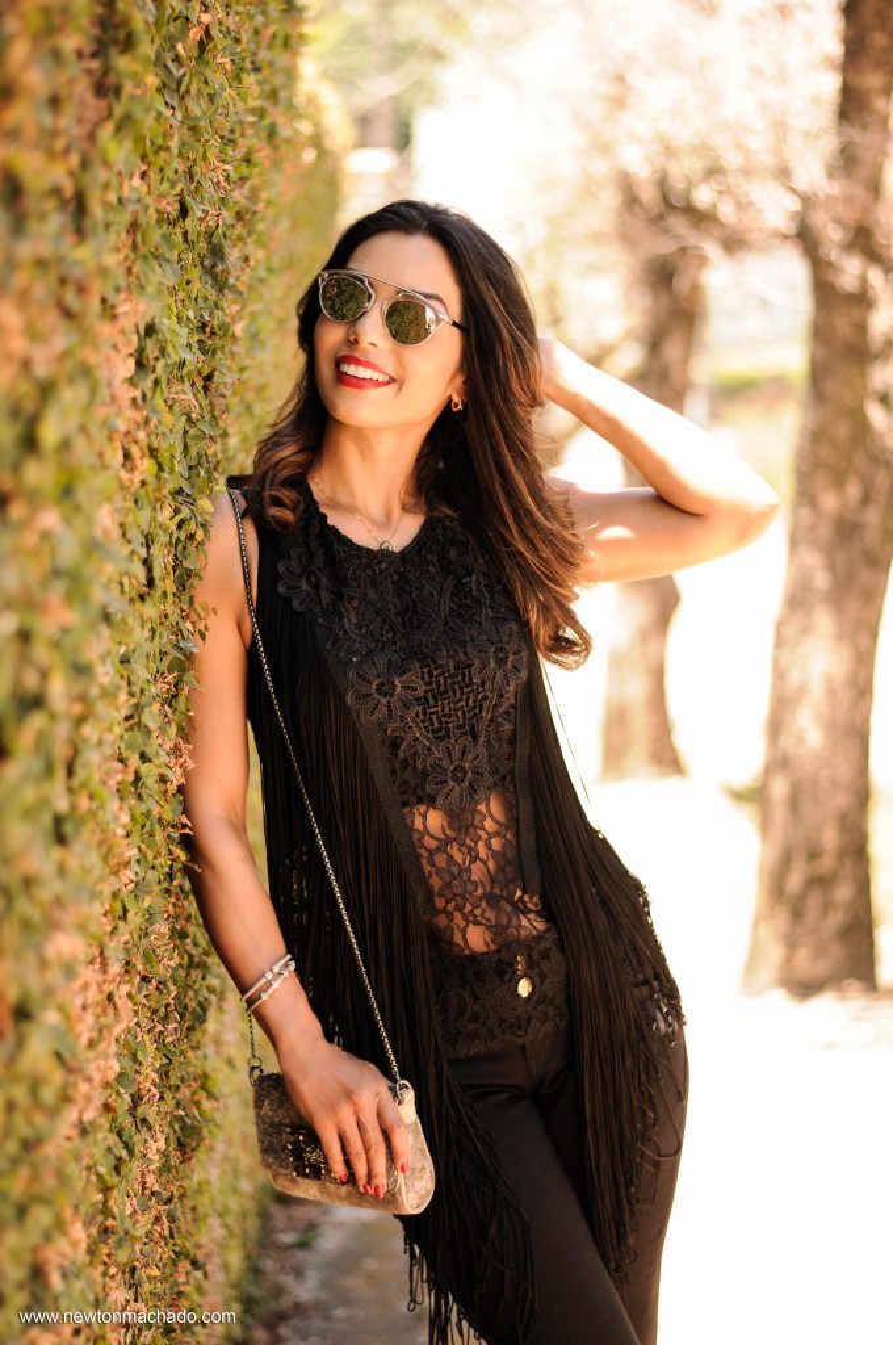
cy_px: 672
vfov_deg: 27.0
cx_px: 446
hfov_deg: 18.1
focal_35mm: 75
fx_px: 2798
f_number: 1.8
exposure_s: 1/1250
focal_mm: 50
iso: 320
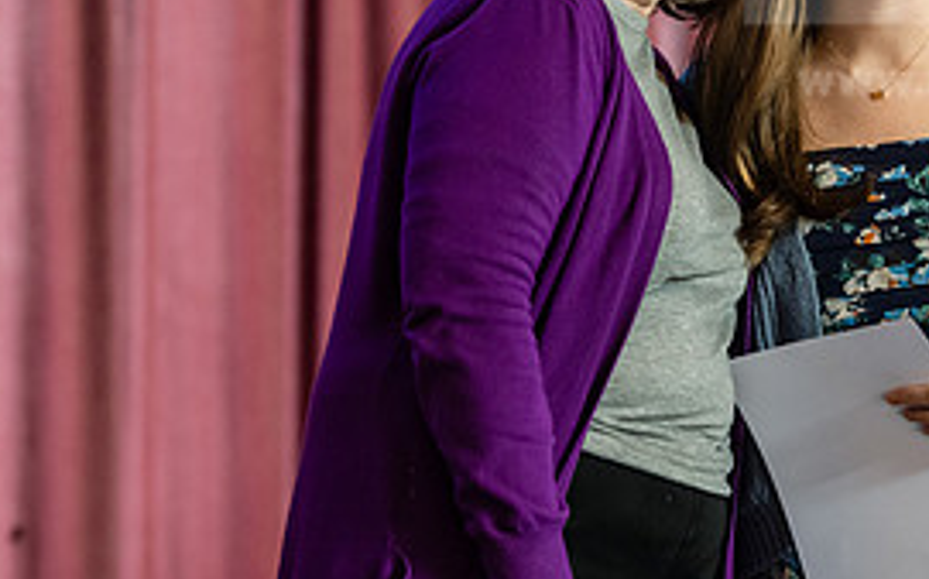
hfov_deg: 9.8
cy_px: 152
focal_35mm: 214
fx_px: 5415
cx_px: 641
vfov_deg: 6.1
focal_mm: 98
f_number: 3.5
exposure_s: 1/200
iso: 1250
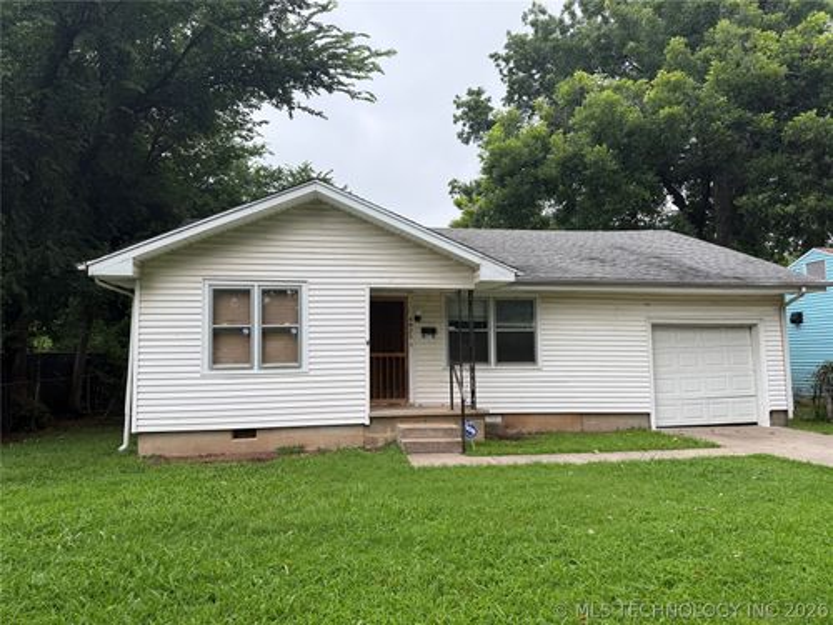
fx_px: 578
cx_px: 416
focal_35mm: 24
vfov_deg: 56.8
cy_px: 312
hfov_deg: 71.6
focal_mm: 6.76
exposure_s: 1/133
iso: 80
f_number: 1.78
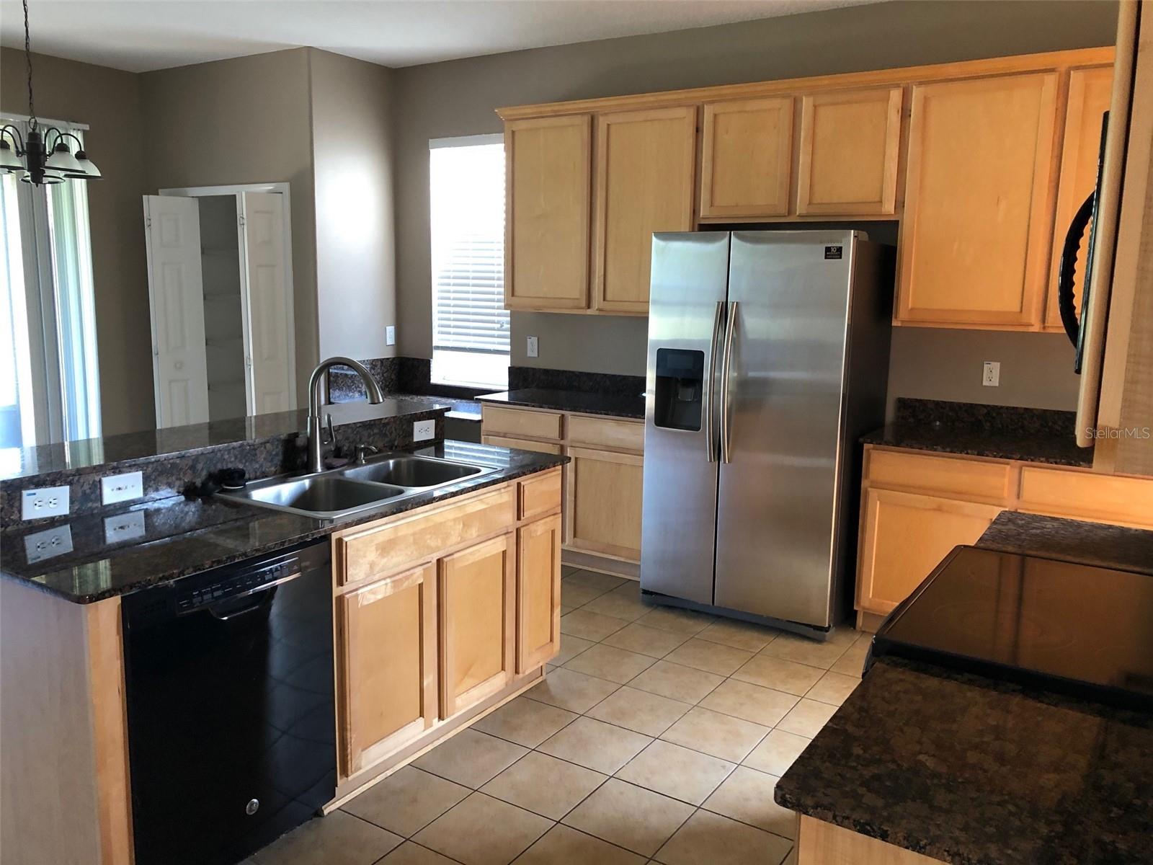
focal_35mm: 28
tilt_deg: -11.6
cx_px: 576
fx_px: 933
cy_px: 432
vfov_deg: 49.7
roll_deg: +0.0
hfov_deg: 63.4
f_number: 1.8
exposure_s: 1/15
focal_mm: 3.99
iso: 50
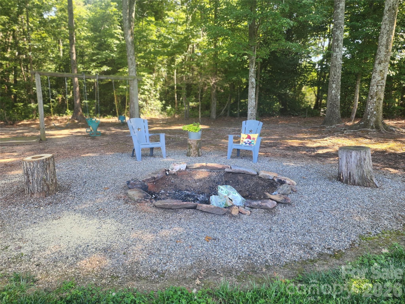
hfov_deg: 73.9
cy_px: 152
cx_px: 202
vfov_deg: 58.9
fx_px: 269
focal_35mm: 23
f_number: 1.8
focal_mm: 6.4
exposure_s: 1/120
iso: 32
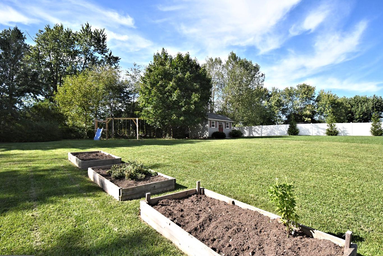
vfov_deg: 64.5
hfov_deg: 86.9
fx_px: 202
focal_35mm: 19
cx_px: 193
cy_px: 134
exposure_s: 1/6400
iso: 2000
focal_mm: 12
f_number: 5.6
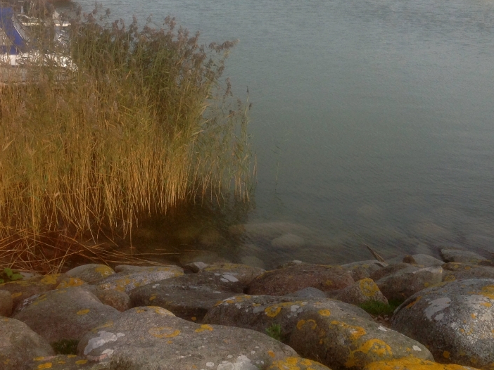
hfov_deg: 37.5
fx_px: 728
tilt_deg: -14.1
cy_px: 112
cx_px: 222
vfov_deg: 28.3
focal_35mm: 51
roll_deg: -2.5
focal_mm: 4.28
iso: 50
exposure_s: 1/817
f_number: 2.4
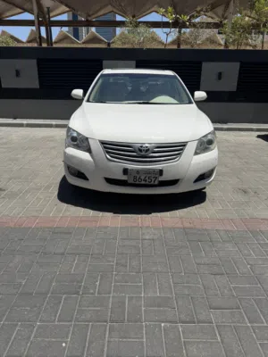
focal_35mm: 24
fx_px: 248
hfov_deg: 56.8
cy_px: 178
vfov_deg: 71.6
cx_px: 134
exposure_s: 1/7937
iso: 80
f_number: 1.78
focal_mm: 6.76
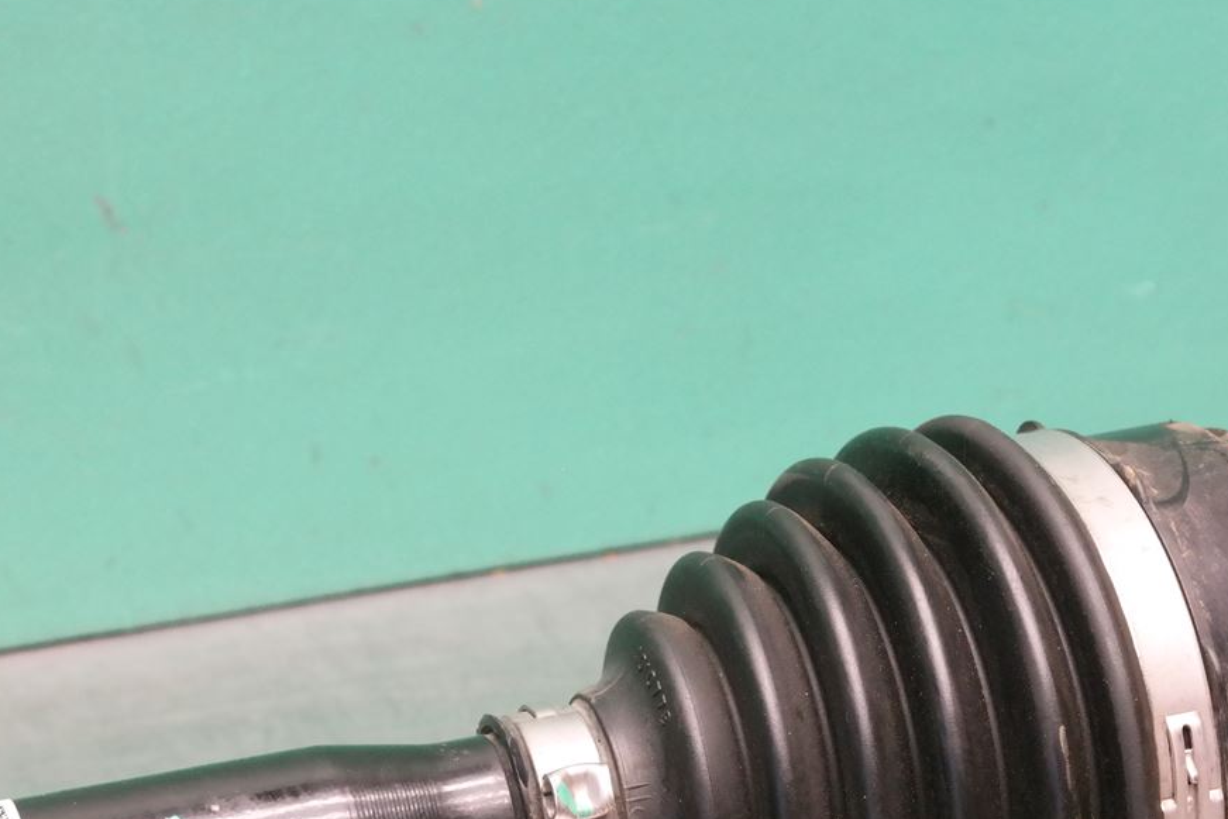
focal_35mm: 112
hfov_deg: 18.3
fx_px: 3821
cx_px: 663
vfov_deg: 12.2
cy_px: 663
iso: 1600
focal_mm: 40
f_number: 7.1
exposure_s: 1/80
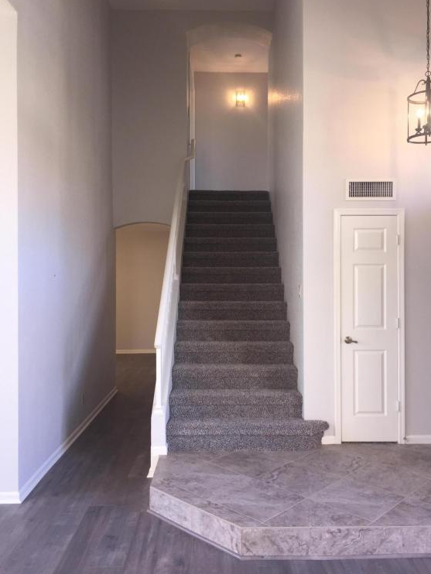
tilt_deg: -0.2
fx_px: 498
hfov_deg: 46.8
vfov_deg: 59.9
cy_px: 281
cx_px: 222
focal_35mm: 30
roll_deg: -0.3
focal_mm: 4.15
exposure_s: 1/30
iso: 32
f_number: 2.2
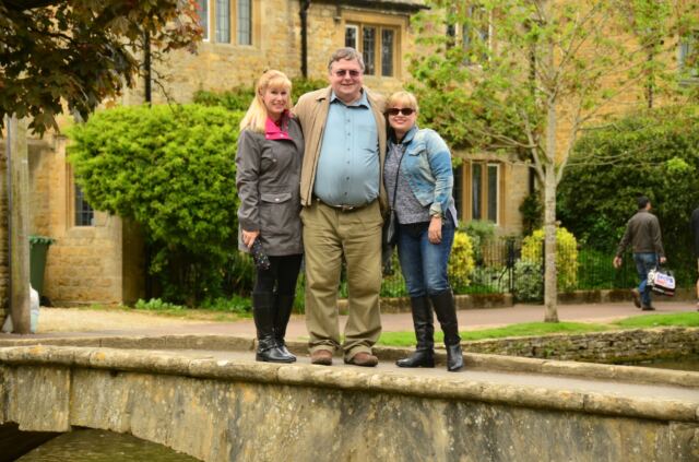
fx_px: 2614
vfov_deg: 10.1
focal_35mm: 135
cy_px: 231
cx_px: 350
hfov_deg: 15.2
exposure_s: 1/200
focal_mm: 90
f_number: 5.3
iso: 200
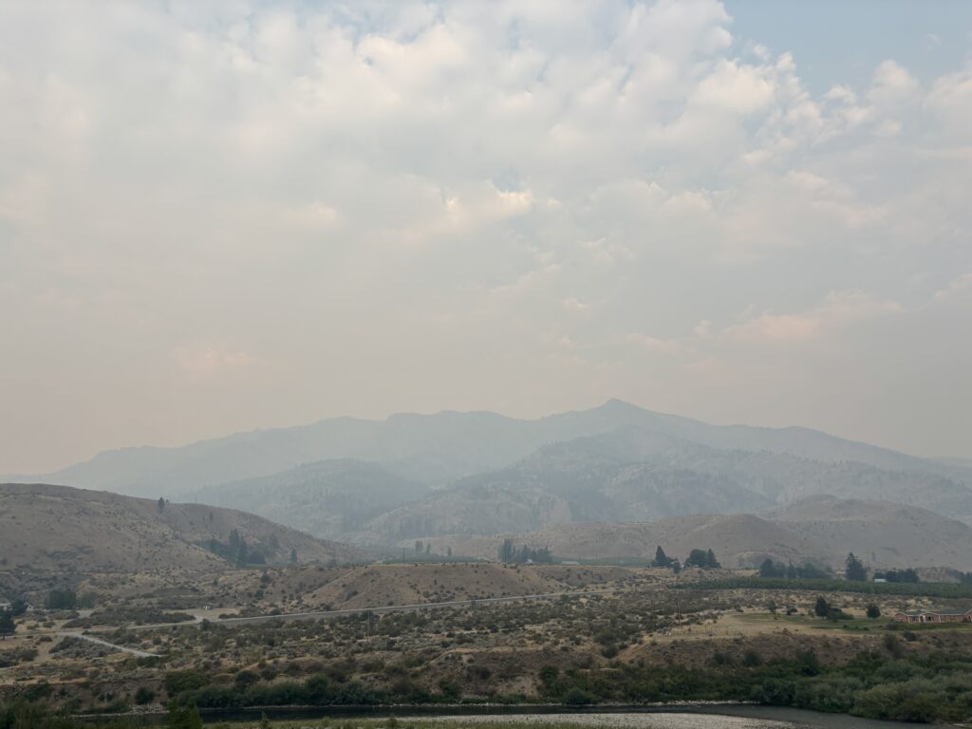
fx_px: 730
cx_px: 486
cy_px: 364
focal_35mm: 26
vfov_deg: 53.1
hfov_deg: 67.3
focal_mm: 5.96
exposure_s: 1/1190
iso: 50
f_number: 1.6
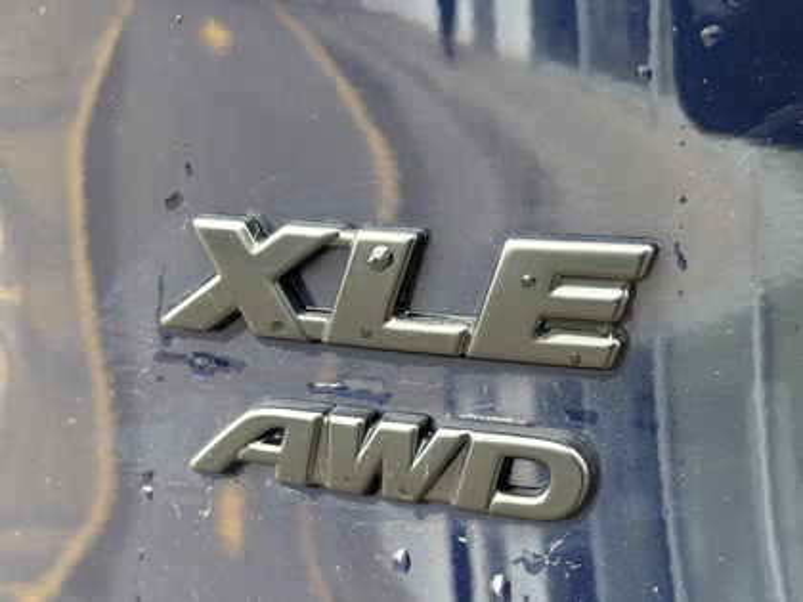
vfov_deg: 28.0
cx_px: 402
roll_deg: -0.3
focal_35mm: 52
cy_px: 301
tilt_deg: -15.6
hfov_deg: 36.8
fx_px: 1206
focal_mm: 5.96
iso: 50
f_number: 1.6
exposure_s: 1/85
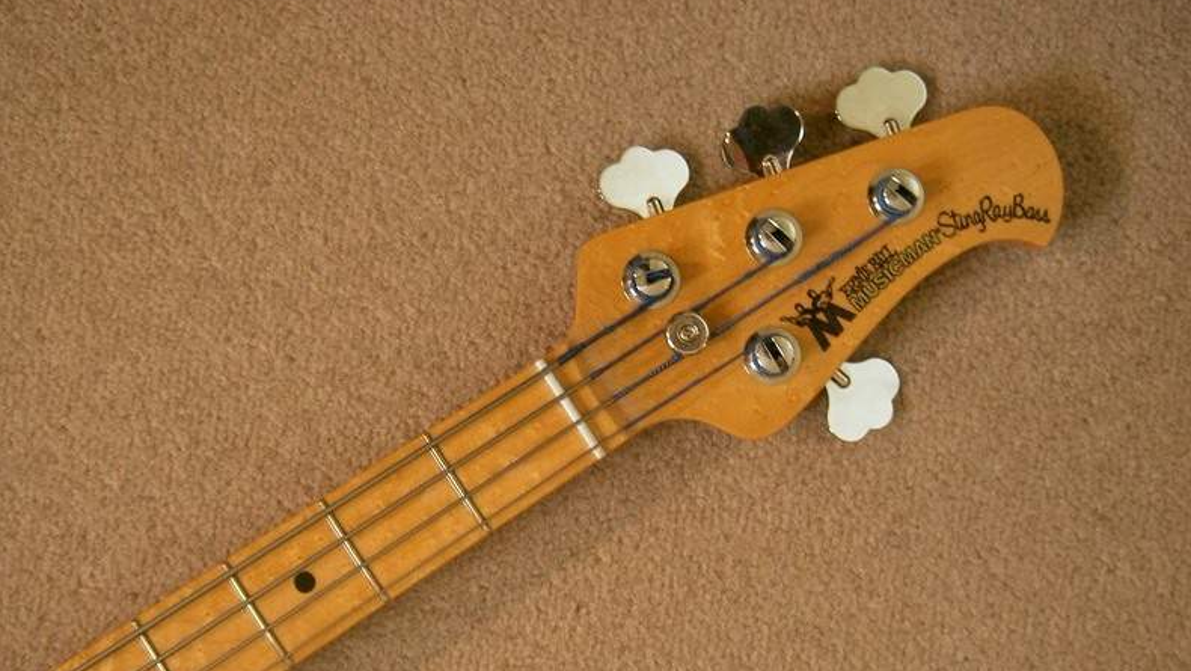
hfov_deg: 47.3
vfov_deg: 27.6
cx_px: 589
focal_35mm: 43
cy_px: 428
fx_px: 1358
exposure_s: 1/8
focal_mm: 8
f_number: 2.8
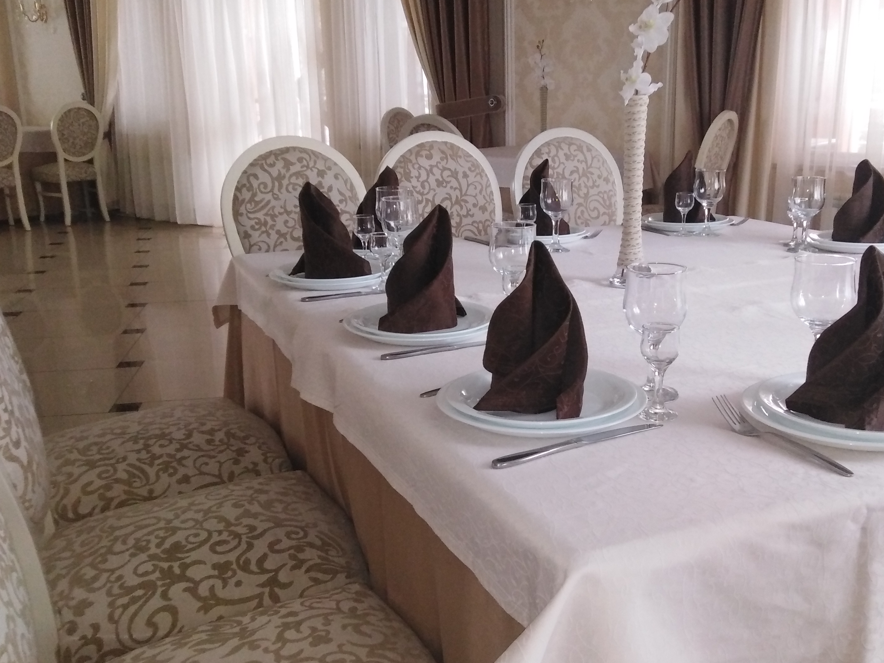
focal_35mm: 37
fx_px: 945
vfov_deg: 38.7
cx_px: 524
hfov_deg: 49.9
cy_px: 342
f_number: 2.2
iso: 370
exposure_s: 1/29.8
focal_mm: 3.37
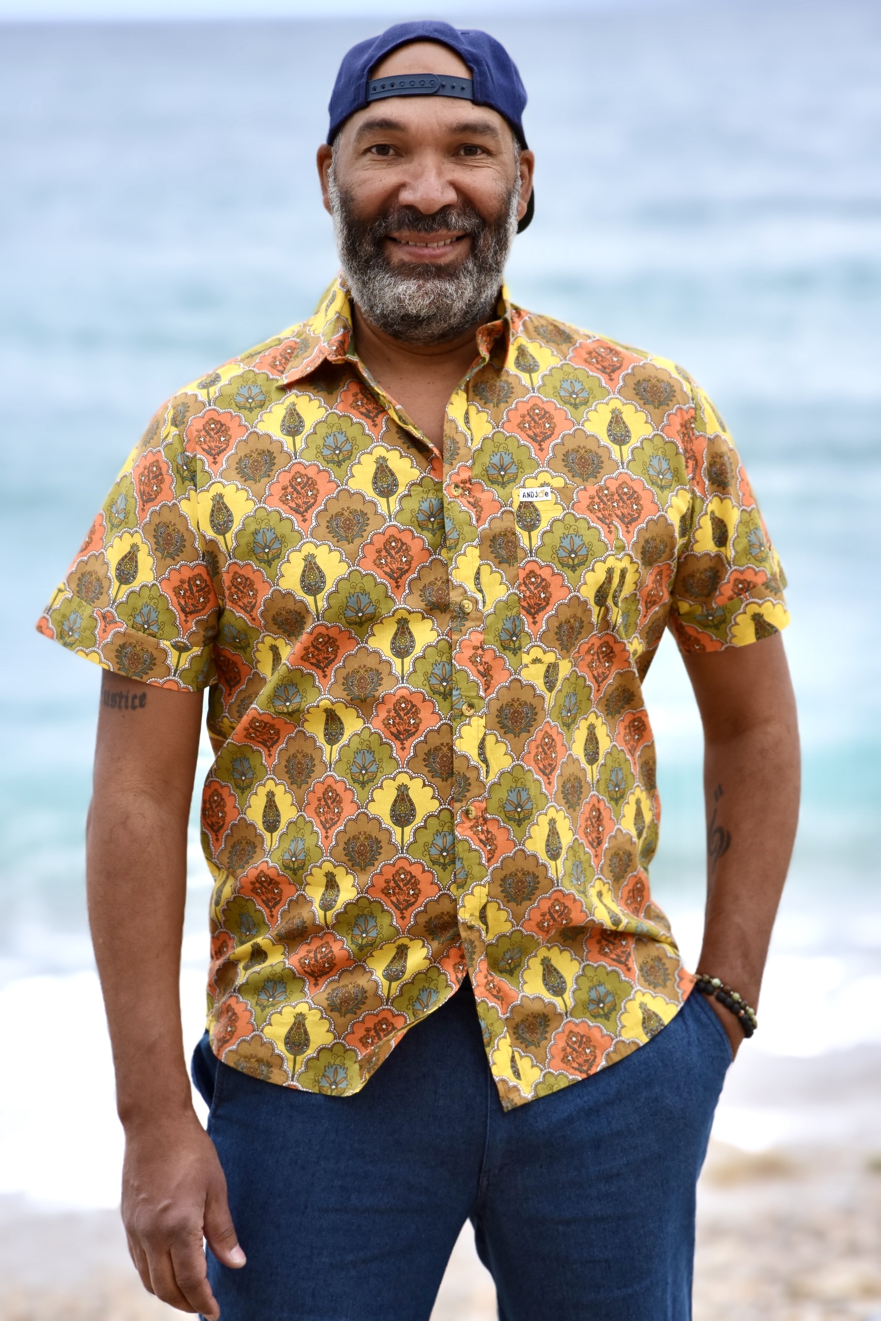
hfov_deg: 9.3
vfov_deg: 14.0
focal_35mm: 147
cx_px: 440
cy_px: 660
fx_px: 5395
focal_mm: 98
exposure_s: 1/1000
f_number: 8
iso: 640
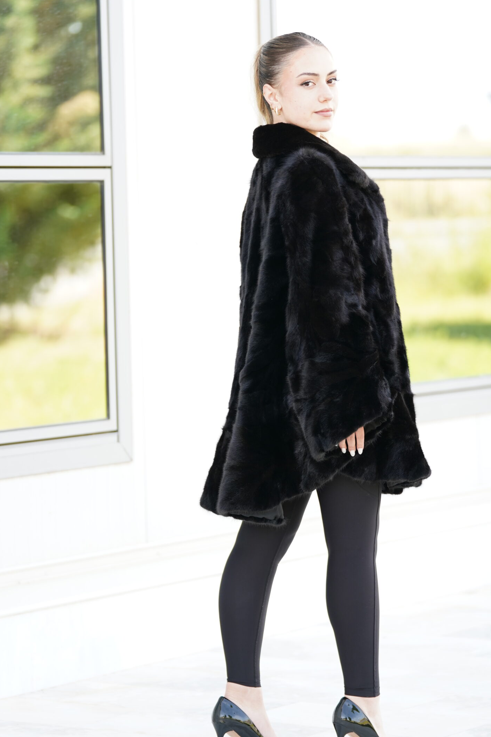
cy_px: 324
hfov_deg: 9.5
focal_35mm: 144
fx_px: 2947
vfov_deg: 14.3
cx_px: 244
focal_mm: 119
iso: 250
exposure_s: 1/250
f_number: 2.8
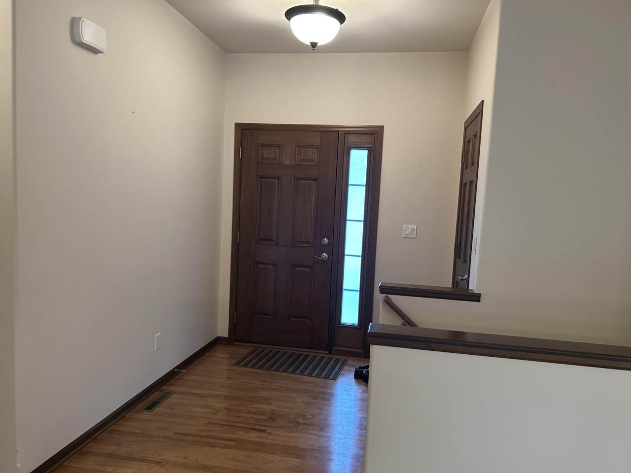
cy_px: 236
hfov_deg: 67.3
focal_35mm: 26
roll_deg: -2.4
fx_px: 474
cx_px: 316
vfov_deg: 53.1
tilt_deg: -4.4
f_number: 1.5
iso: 200
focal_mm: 5.7
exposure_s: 1/60
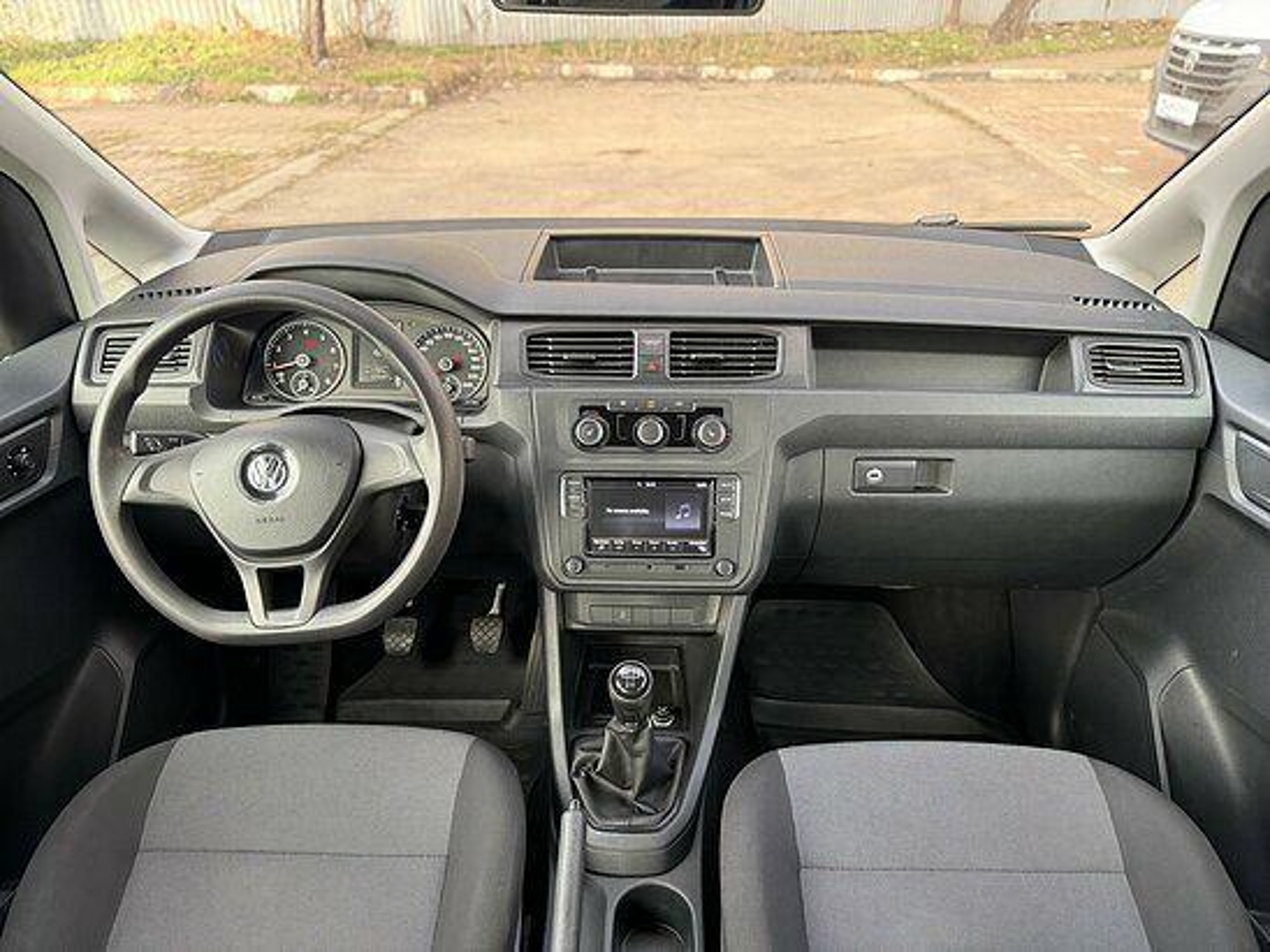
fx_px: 881
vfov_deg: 56.8
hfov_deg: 71.6
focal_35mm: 24
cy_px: 476
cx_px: 635
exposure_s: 1/60
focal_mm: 6.76
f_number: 1.78
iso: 500
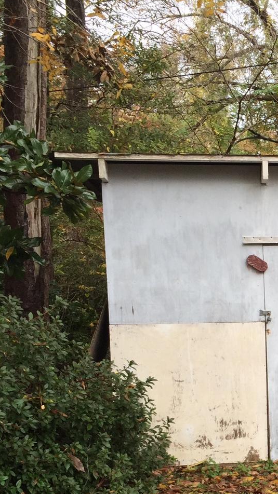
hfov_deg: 16.5
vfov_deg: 30.4
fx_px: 892
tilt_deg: -7.0
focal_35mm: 68
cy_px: 382
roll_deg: +0.8
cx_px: 390
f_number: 2.2
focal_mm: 4.15
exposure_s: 1/520
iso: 32
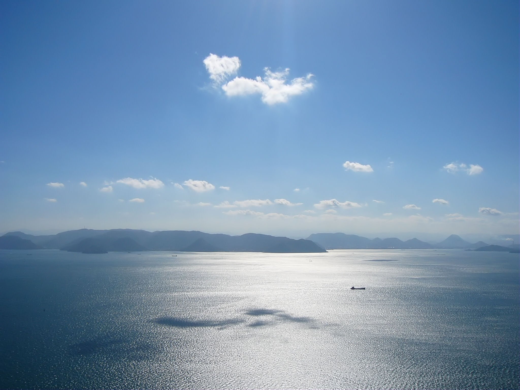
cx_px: 260
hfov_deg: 52.6
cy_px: 195
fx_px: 526
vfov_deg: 40.7
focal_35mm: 35
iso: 50
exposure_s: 1/1300
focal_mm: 5.8
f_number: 8
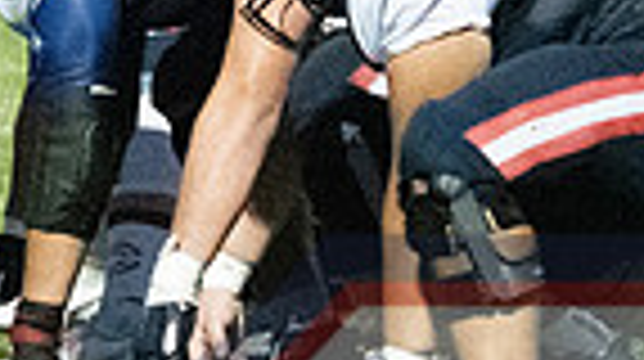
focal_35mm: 716
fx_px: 12211
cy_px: 52
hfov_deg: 3.0
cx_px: -167
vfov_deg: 1.7
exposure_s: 1/3200
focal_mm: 112
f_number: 2.8
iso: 36000
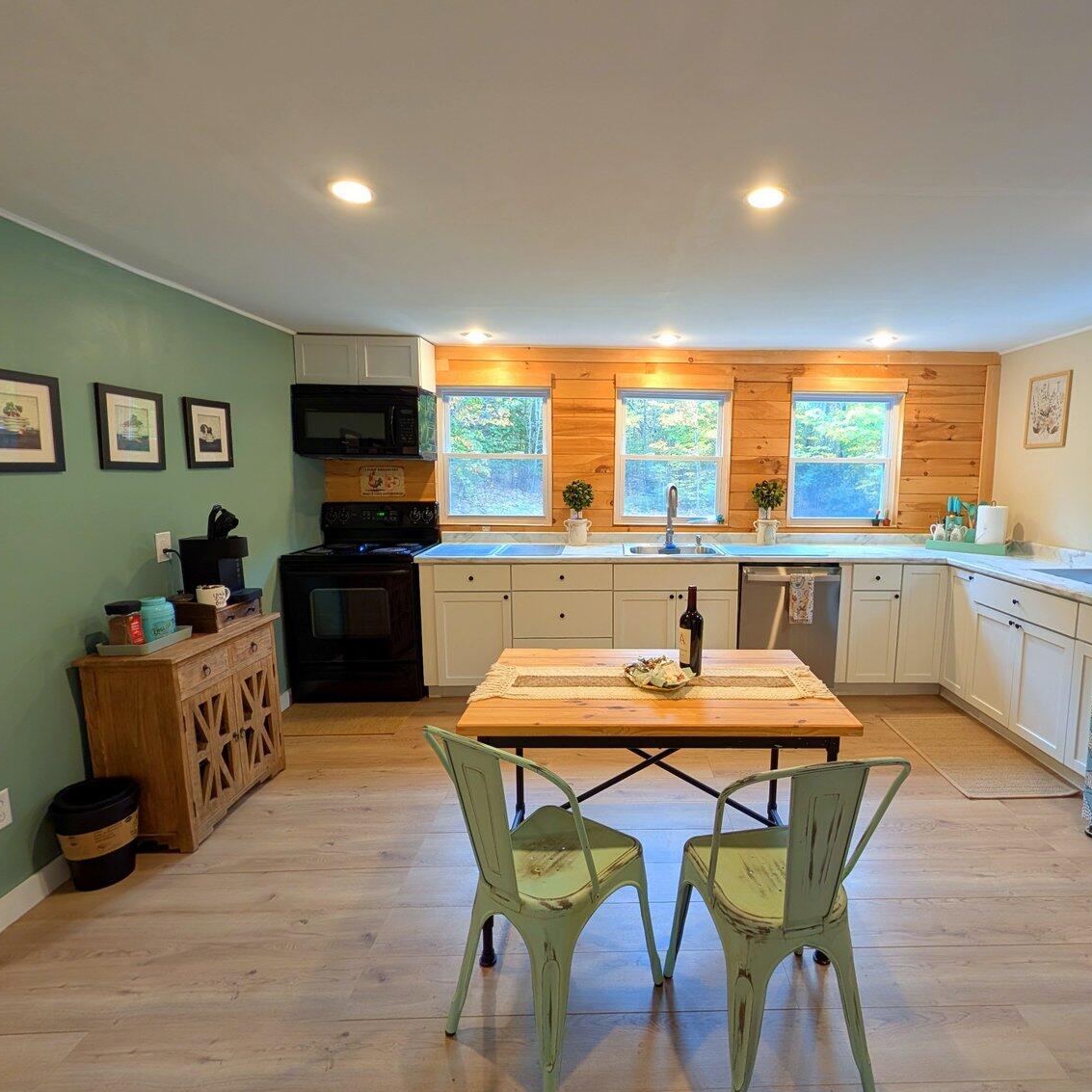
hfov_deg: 90.5
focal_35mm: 15
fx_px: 535
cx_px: 624
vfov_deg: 91.1
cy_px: 550
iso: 166
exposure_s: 1/57
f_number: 1.7
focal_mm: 2.02
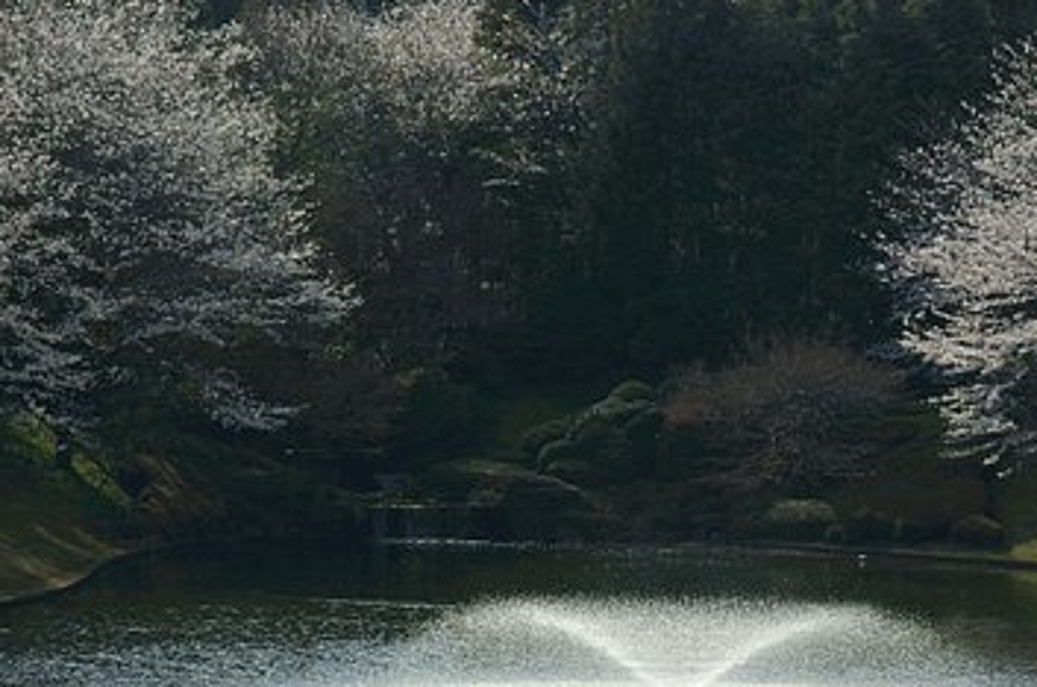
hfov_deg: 10.5
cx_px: 702
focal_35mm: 196
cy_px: 373
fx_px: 5636
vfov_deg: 7.0
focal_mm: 90
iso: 200
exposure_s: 1/180
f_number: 9.5
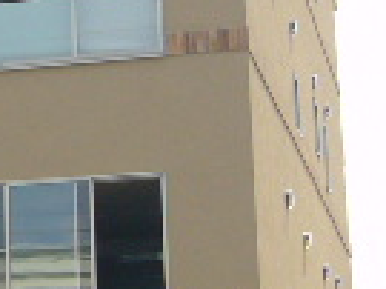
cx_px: -112
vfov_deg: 9.4
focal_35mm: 157
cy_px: 80
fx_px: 1749
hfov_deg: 12.2
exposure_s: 1/320
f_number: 5.6
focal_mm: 4.6
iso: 80
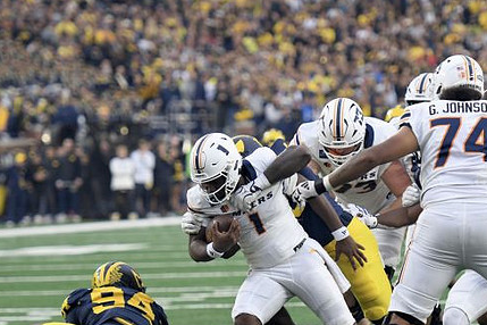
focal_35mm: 304
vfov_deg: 4.5
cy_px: 210
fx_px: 4112
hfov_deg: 6.8
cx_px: 295
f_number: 2.8
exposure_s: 1/1000
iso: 1000
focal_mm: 150
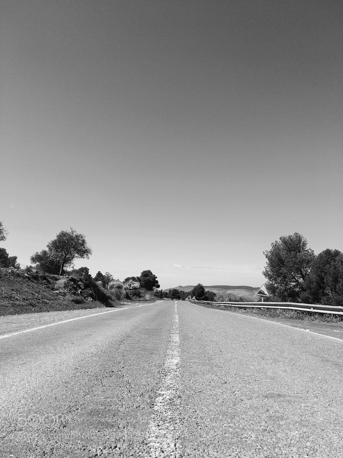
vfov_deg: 61.7
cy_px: 229
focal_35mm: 29
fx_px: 383
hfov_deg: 48.2
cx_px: 172
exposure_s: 1/1832
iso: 25
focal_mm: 4.15
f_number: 2.2
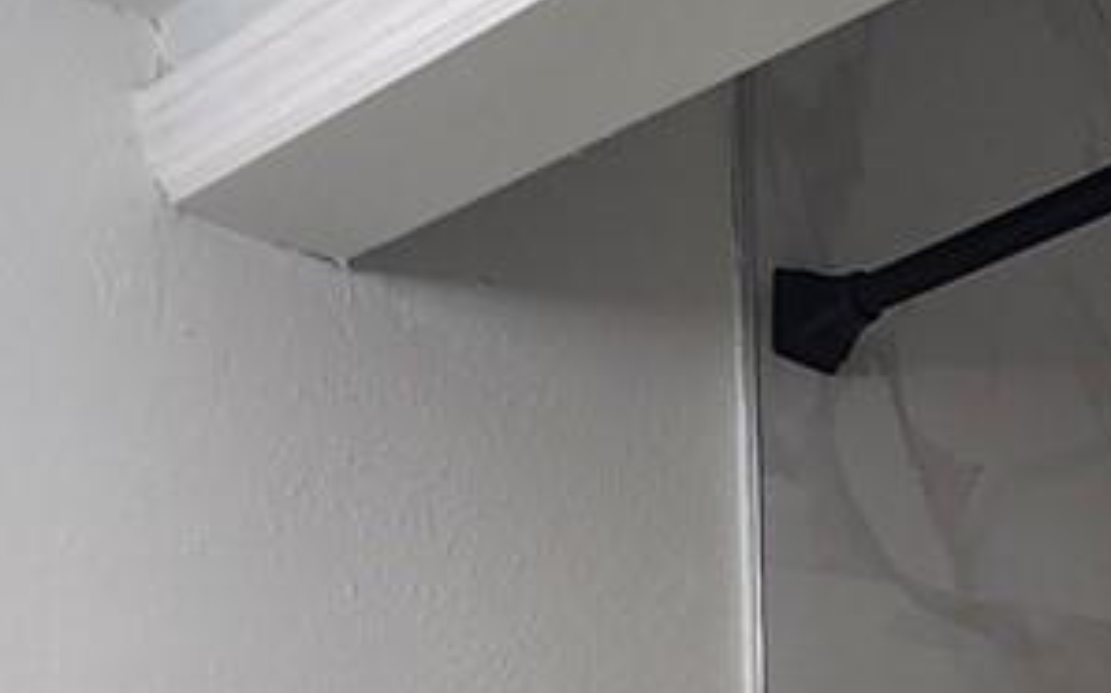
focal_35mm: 74
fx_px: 2240
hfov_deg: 27.3
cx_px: 895
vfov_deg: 14.3
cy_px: 1449
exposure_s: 1/60
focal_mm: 2.2
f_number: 2.2
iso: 100
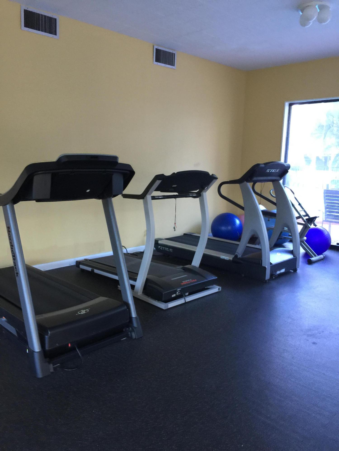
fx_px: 379
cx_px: 170
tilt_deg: -10.7
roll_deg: -1.2
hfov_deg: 48.2
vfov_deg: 61.7
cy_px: 226
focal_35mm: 29
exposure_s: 1/4
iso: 80
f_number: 2.2
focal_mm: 4.15
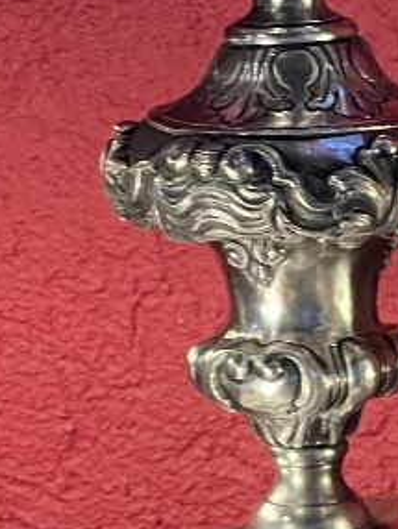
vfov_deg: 6.1
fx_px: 4944
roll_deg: +1.1
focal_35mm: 323
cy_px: 370
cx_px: 750
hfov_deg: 4.6
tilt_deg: -14.4
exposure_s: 1/50
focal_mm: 9
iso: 320
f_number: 2.8
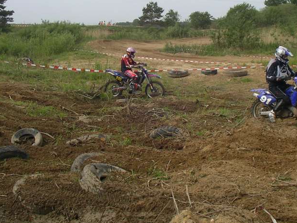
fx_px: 515
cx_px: 170
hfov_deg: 32.1
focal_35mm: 60
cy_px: 79
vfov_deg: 24.3
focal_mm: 5.7
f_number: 6.9
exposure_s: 1/160
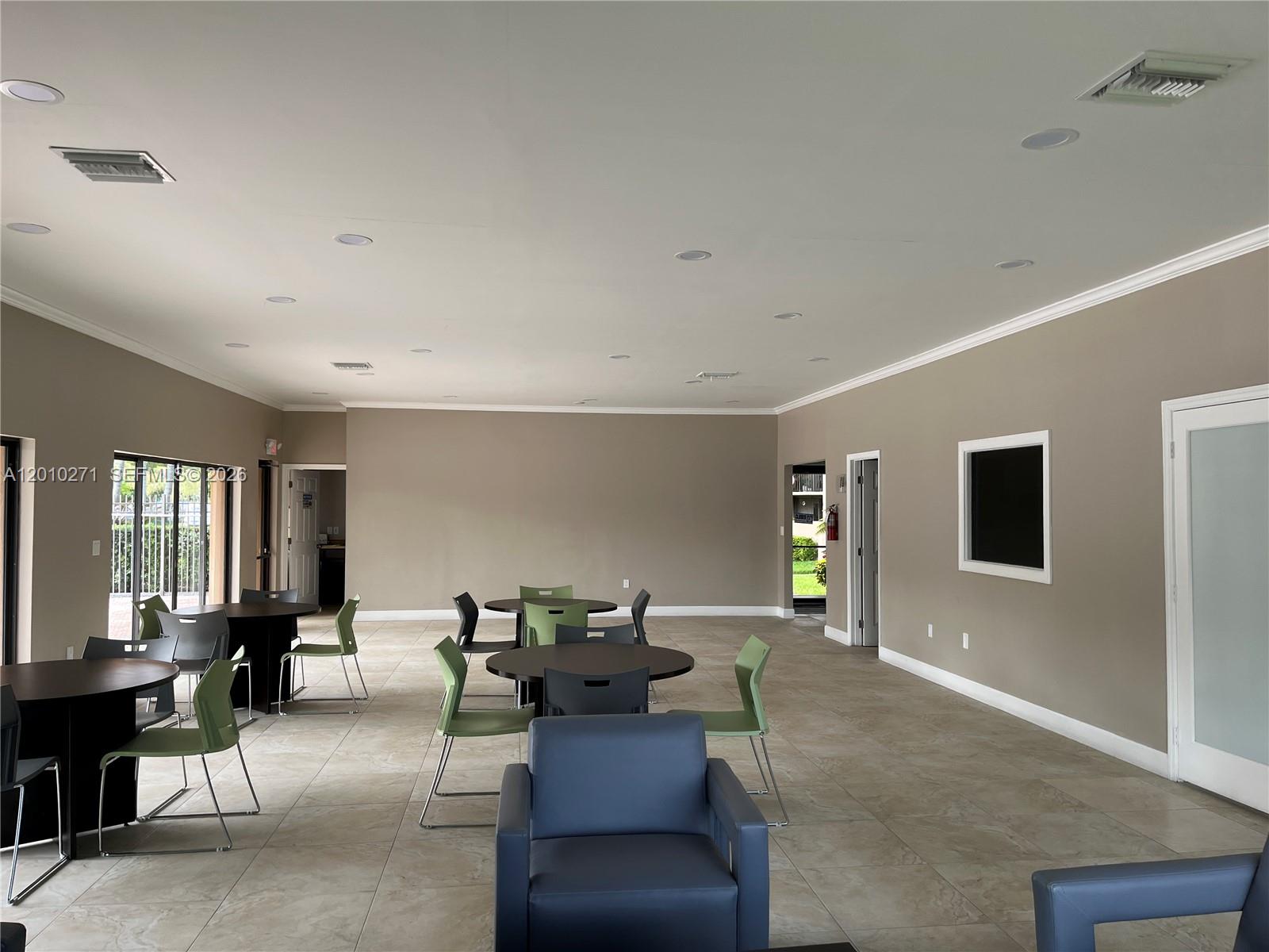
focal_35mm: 26
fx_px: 953
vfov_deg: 53.1
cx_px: 634
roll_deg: +0.2
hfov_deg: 67.3
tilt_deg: +1.4
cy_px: 476
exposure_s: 1/129
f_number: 1.6
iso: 32
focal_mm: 5.1
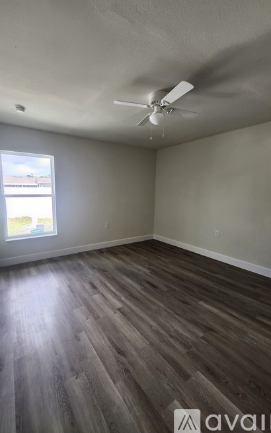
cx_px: 116
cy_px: 216
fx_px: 165
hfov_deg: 78.2
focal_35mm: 14
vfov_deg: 105.3
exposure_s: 1/60
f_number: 2.2
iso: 50
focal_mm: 1.74
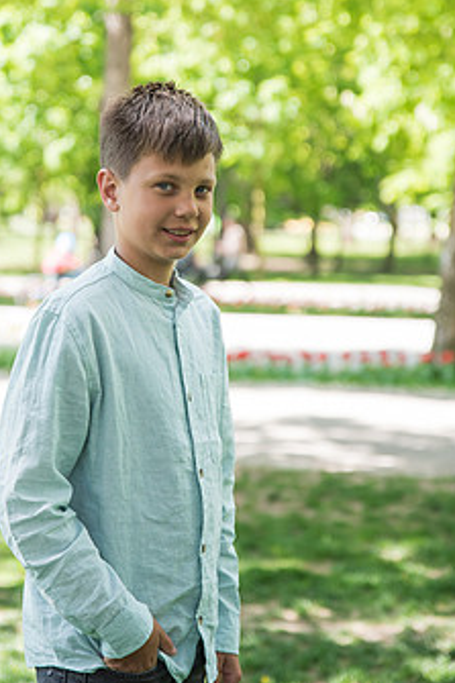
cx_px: 153
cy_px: 275
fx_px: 1784
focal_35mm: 94
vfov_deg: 21.7
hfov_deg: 14.5
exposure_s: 1/320
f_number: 2.8
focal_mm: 70
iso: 250
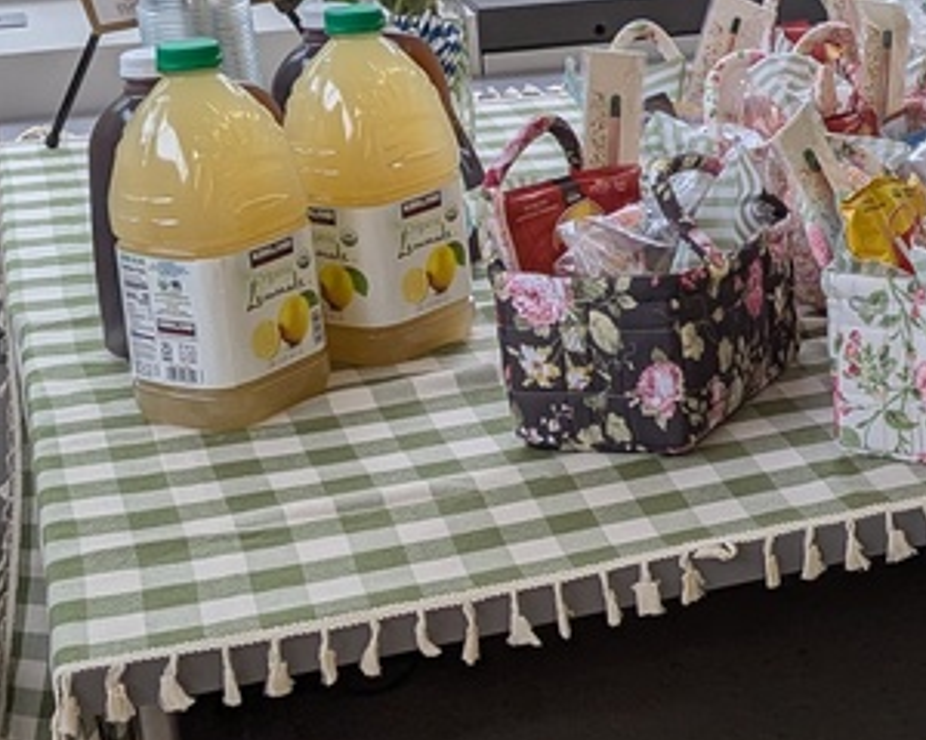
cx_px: 1134
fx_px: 2192
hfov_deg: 21.9
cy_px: 268
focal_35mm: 80
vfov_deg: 19.1
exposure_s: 1/207
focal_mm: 6.81
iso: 30
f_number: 1.85
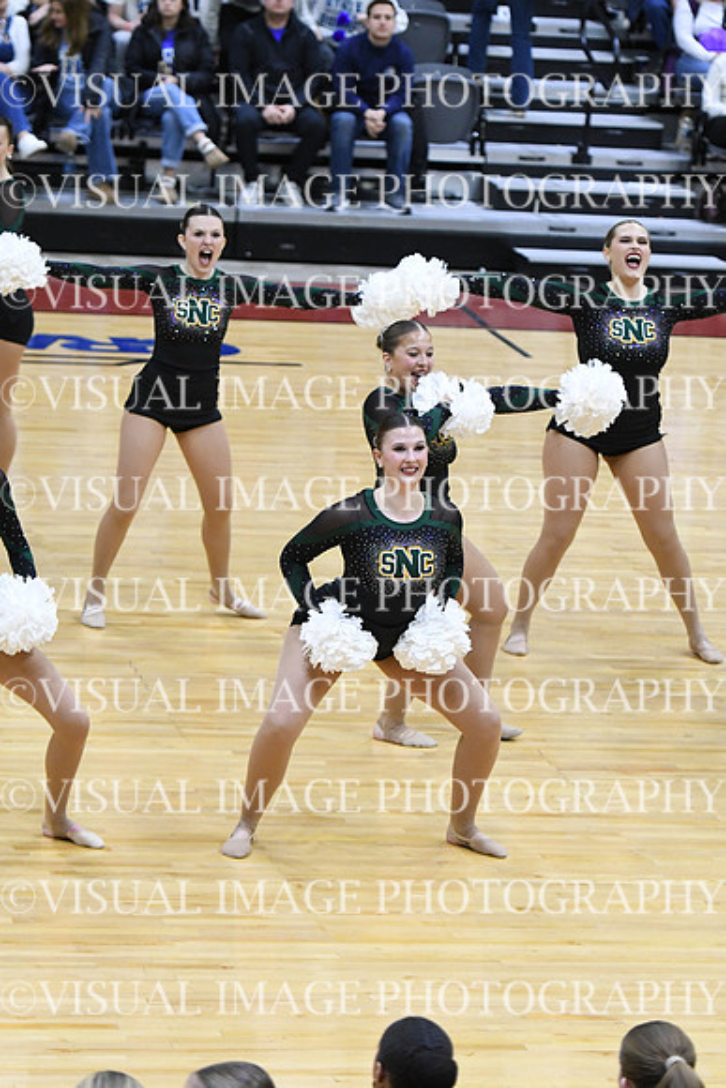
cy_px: 544
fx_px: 4988
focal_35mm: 165
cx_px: 363
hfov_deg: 8.3
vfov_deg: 12.4
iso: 3200
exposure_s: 1/400
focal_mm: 110
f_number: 2.8
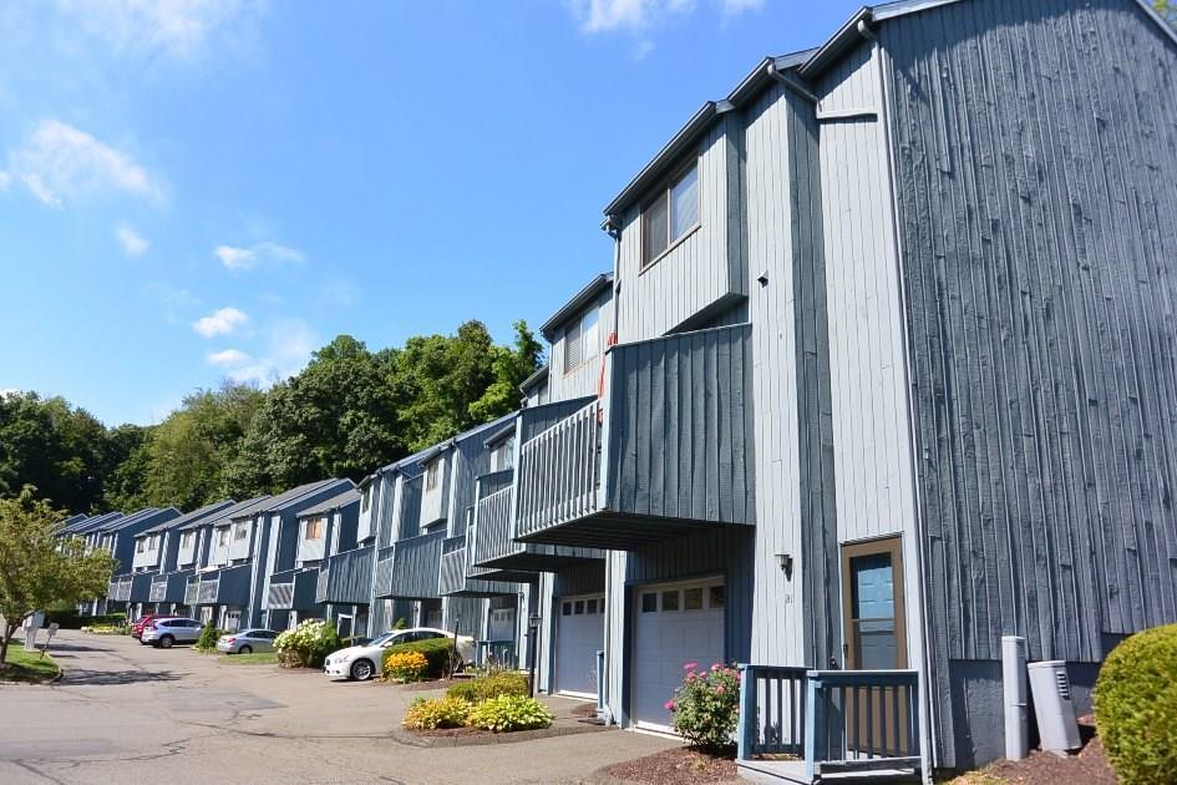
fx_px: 883
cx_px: 588
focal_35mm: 27
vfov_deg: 47.9
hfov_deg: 67.4
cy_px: 392
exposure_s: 1/640
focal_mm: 10
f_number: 4.5
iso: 160
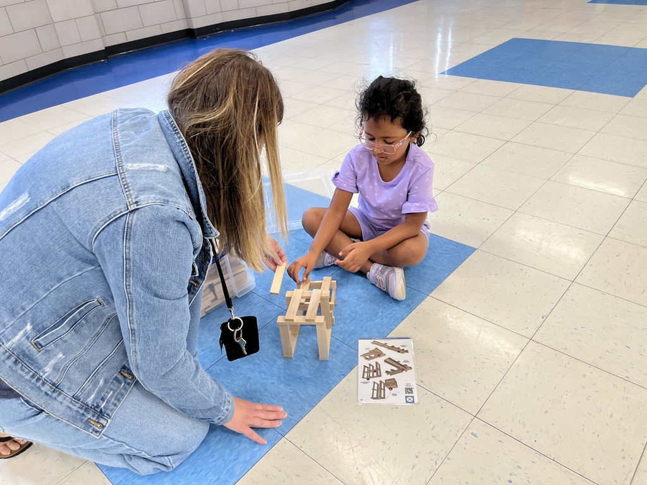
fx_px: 486
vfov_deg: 53.1
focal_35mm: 26
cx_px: 324
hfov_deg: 67.3
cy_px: 242
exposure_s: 1/121
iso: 100
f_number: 1.6
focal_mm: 5.1
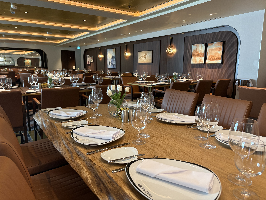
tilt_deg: -10.1
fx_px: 200
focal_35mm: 26
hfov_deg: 67.3
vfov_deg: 53.1
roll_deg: +0.0
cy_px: 100
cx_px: 133
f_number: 1.6
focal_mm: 5.96
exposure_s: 1/60
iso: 160
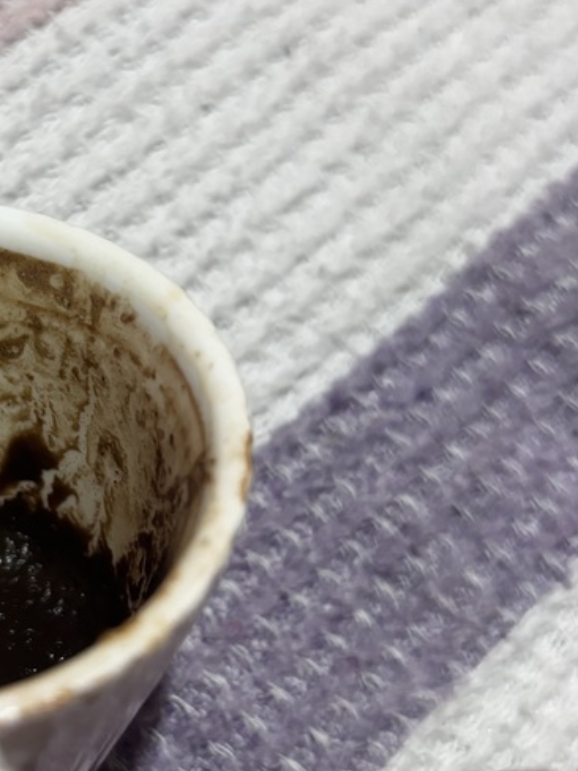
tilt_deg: -66.6
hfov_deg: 28.5
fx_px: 1091
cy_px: 379
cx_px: 52
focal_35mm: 49
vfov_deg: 38.9
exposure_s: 1/50
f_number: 1.6
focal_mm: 5.96
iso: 400
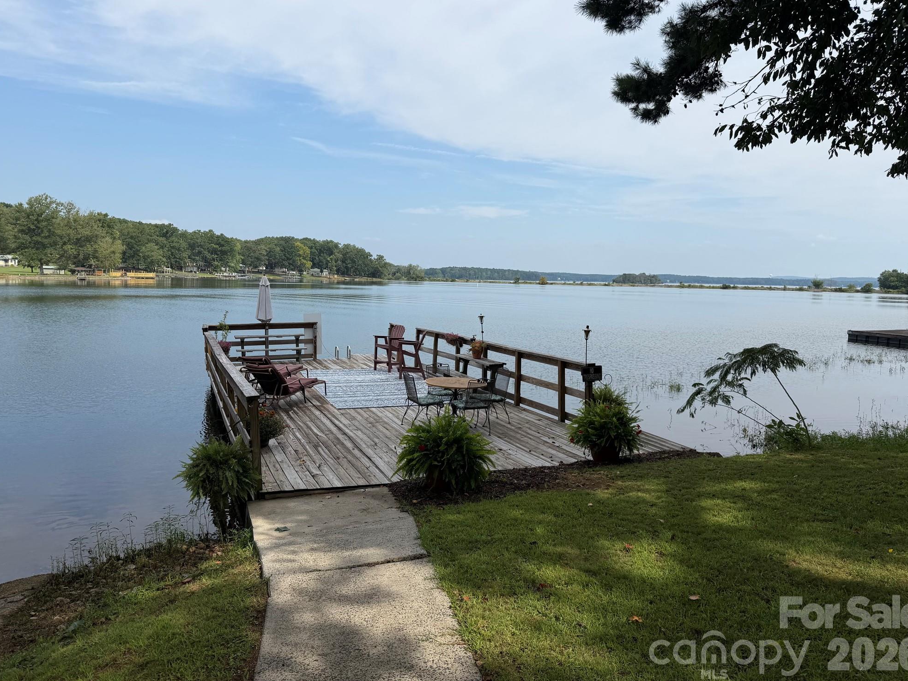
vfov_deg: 54.9
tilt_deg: -4.9
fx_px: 656
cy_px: 332
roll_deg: -1.3
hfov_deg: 69.4
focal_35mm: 25
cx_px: 454
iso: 80
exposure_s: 1/5319
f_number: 1.78
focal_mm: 6.76
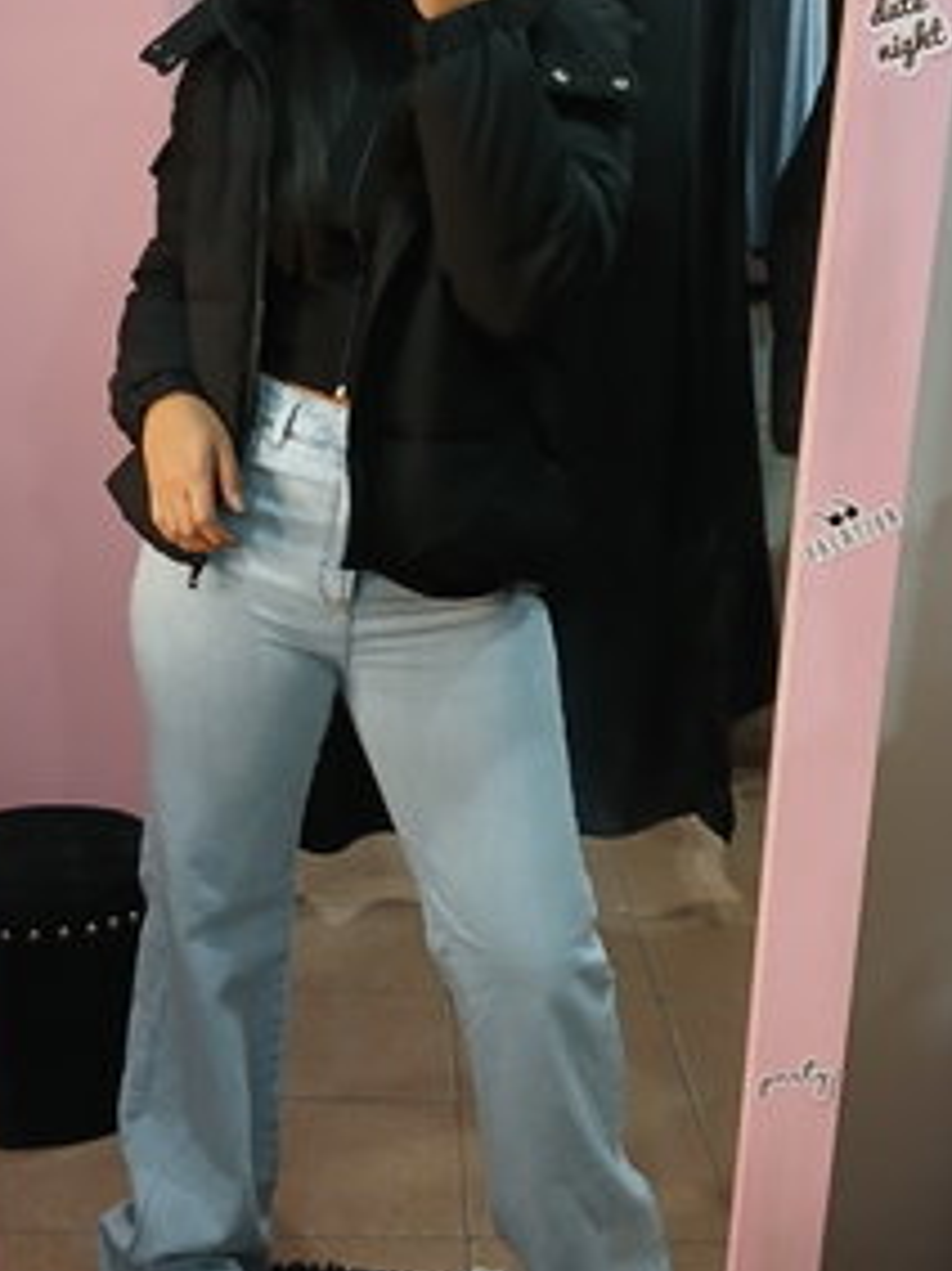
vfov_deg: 38.6
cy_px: 456
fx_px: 1798
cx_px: 422
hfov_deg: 29.6
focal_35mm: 49
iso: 250
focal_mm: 3.98
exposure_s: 1/50
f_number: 1.8
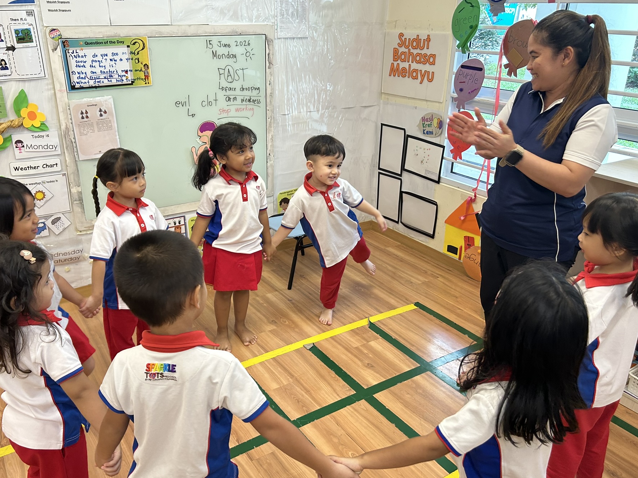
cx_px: 285
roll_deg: +0.4
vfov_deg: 46.8
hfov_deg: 59.8
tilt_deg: -23.1
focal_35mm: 30
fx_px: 553
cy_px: 246
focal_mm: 5.7
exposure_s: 1/100
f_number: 1.5
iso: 125
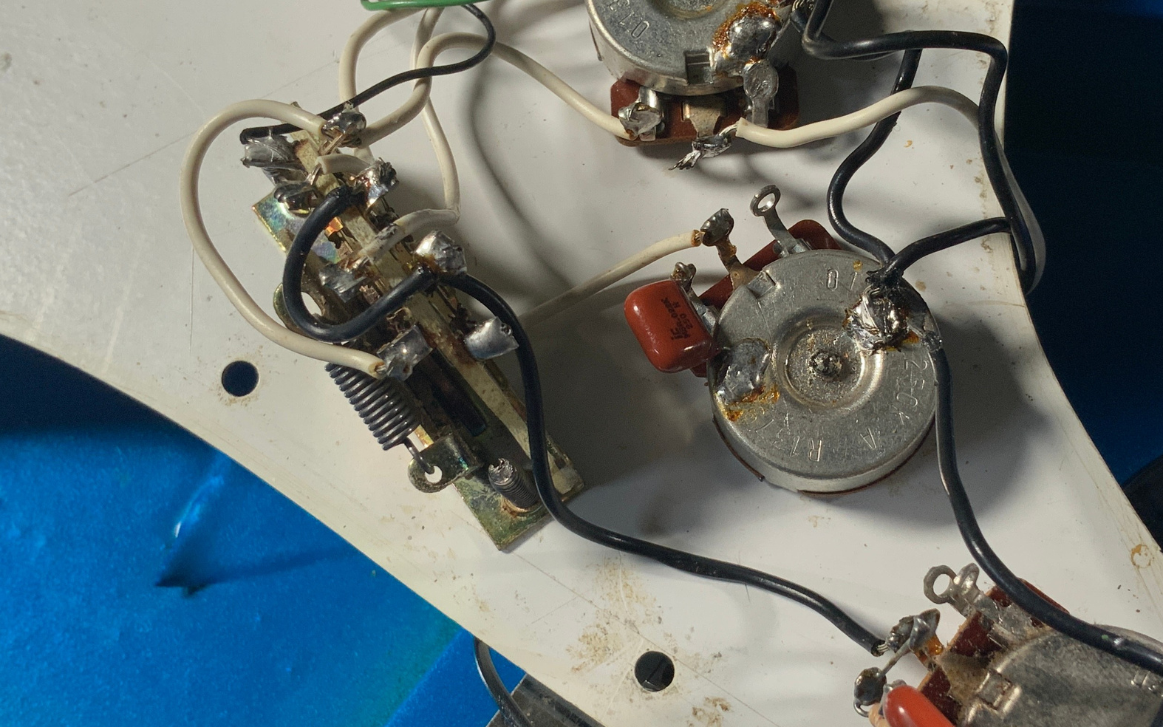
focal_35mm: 50
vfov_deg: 25.8
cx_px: 728
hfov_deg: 40.0
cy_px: 349
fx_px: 1585
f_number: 1.8
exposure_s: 1/78
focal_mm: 3
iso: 50
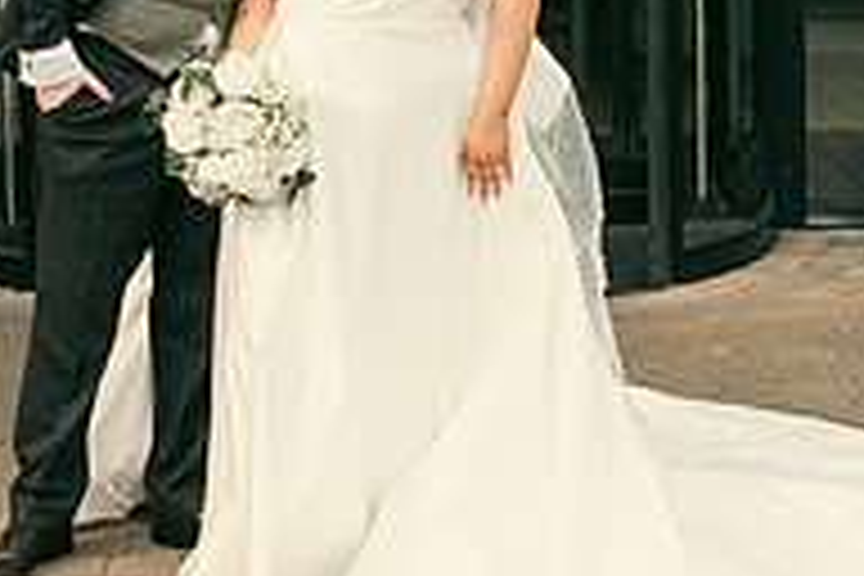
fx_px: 2616
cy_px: -20
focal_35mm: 109
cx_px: 333
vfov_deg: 12.4
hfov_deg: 18.7
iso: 125
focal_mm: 24
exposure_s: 1/250
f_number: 5
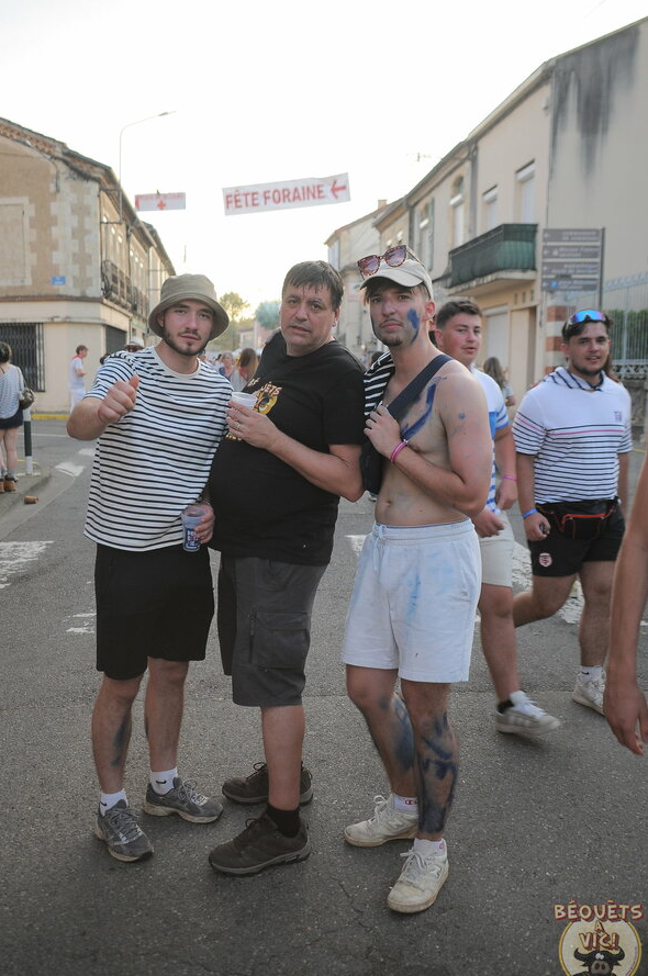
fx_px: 881
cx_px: 320
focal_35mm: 33
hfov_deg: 40.4
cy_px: 500
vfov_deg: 58.0
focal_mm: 21
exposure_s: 1/125
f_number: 3
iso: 200
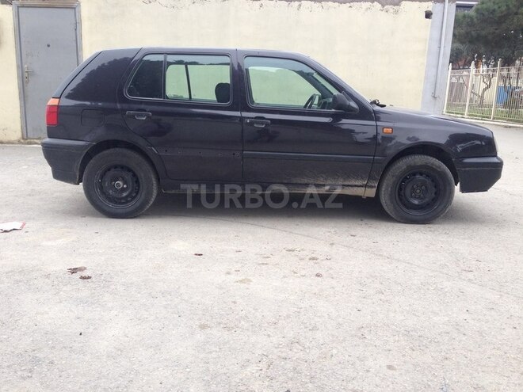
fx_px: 499
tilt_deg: -13.7
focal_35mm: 33
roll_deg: -2.0
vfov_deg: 42.9
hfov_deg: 55.4
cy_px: 196
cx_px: 262
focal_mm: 4.12
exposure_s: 1/154
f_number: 2.4
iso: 50
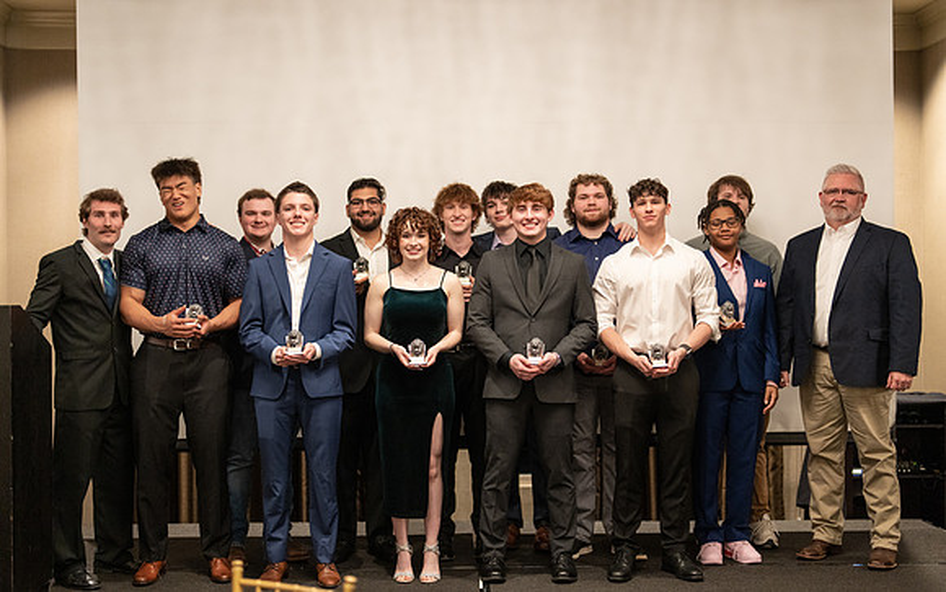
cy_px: 315
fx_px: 1335
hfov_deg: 39.0
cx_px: 475
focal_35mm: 52
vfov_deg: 25.0
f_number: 1.2
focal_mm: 50
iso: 2500
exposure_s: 1/320
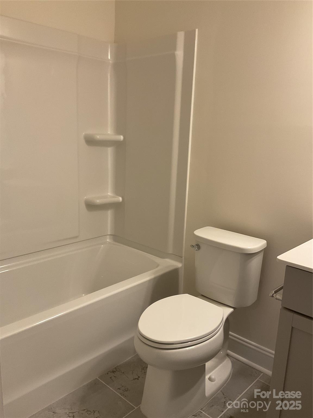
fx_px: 350
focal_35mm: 29
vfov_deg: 61.7
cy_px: 209
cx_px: 156
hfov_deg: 48.2
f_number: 1.8
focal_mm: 3
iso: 64
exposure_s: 1/60
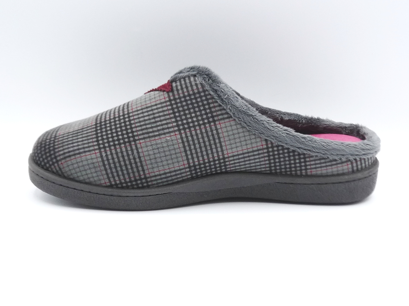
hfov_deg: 36.8
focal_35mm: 52
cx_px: 204
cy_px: 153
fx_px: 614
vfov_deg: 28.0
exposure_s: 1/100
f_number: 4
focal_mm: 5.4
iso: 100
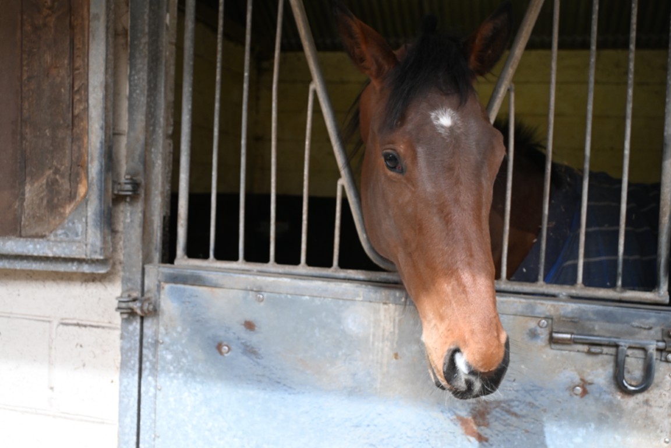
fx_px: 685
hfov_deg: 52.2
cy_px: 224
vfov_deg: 36.2
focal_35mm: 37
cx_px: 336
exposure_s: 1/200
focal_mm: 24.5
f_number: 4.2
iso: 400
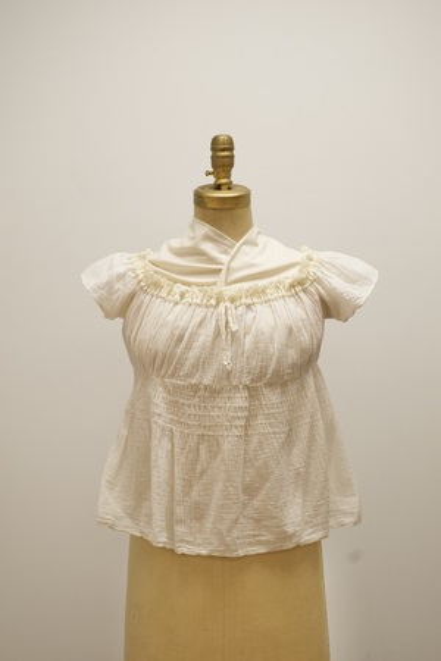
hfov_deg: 18.2
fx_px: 1378
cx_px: 220
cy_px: 330
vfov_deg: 27.0
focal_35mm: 75
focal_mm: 50
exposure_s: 1/125
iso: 1600
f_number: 8
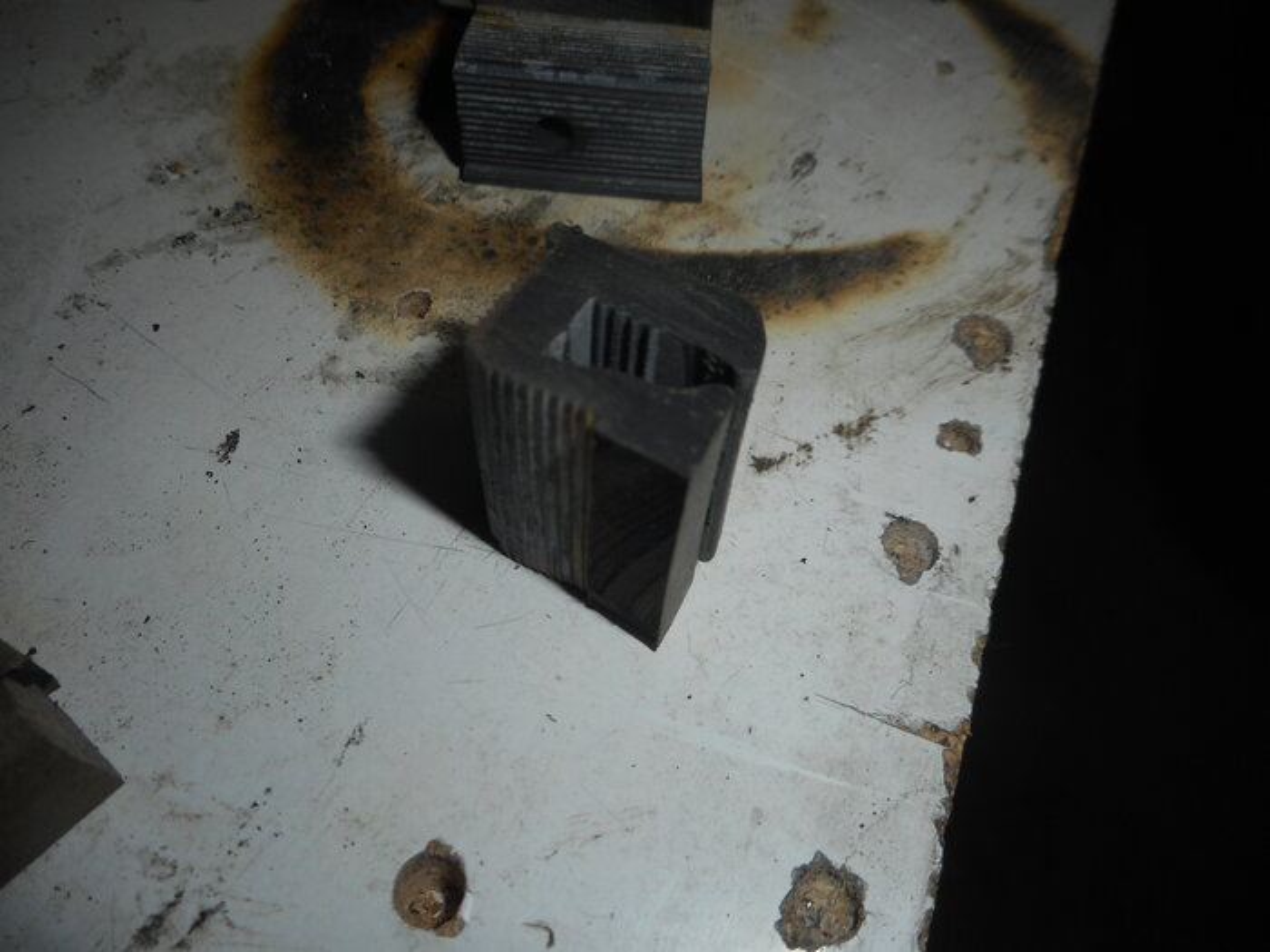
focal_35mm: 25
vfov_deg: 54.9
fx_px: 917
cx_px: 635
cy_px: 476
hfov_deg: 69.4
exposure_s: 1/25
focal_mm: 4.5
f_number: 10.5
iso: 80
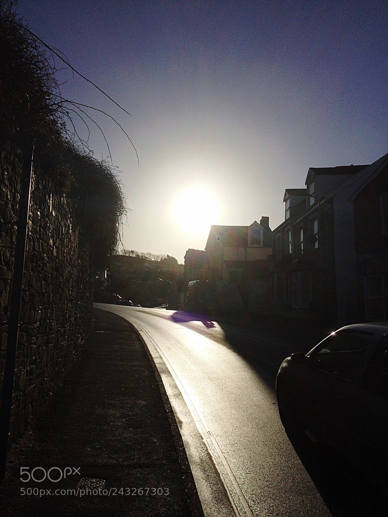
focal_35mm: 29
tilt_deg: +5.3
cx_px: 194
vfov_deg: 61.7
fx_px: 433
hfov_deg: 48.2
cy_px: 258
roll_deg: +0.5
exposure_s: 1/20833
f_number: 2.2
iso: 40
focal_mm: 4.15
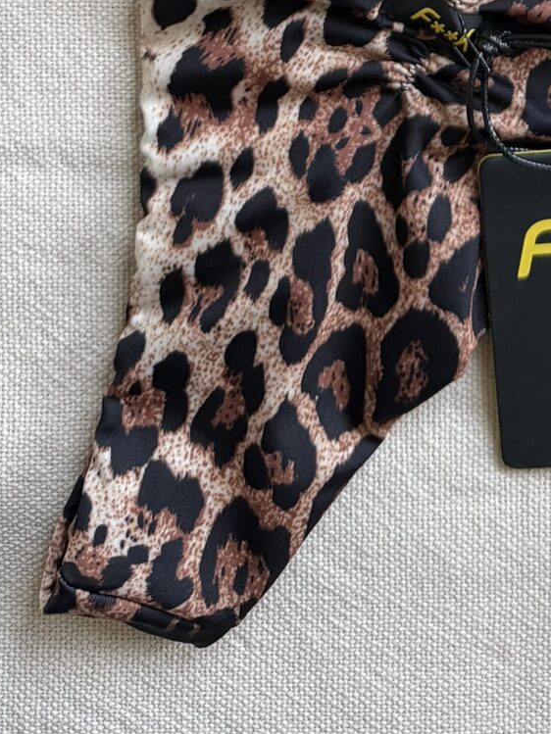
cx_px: 567
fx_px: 1740
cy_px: -518
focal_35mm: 82
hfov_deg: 17.5
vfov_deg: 19.2
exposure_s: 1/104
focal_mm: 6.76
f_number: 1.78
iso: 200
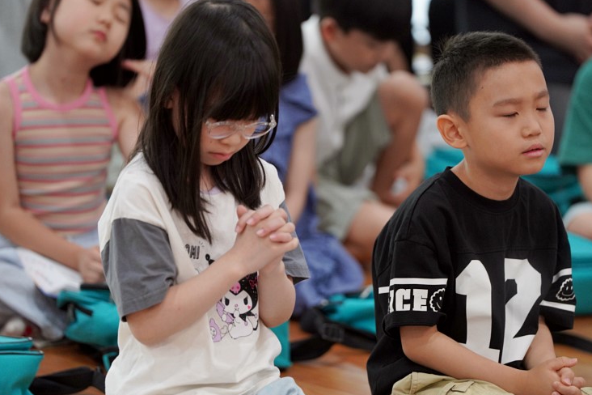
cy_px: 197
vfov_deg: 5.6
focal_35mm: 246
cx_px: 344
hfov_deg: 8.4
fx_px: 4045
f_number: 2.8
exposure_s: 1/250
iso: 1600
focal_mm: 200
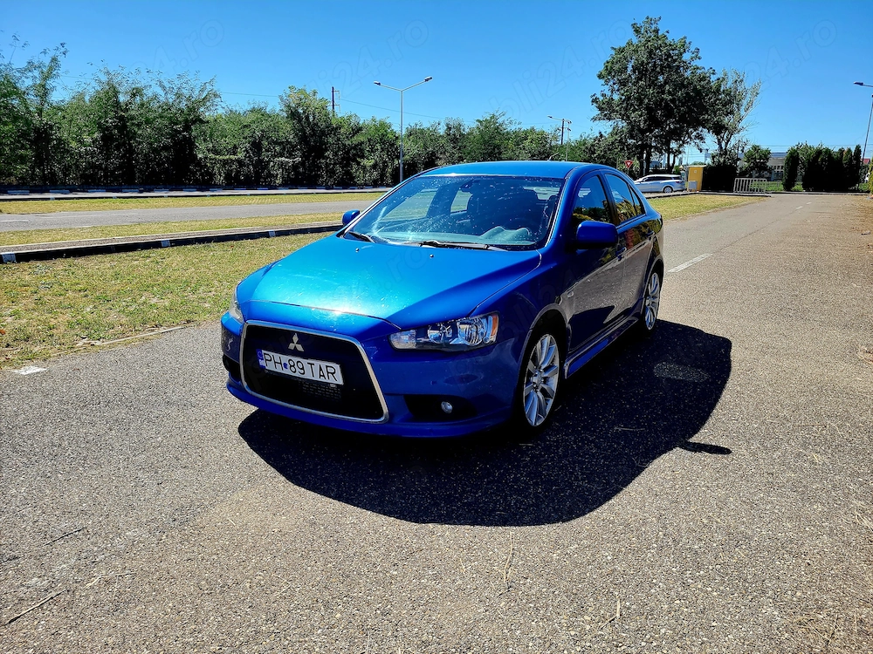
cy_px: 327
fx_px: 656
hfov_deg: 67.3
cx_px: 436
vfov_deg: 53.1
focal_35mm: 26
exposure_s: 1/2000
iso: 40
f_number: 1.8
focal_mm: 5.4
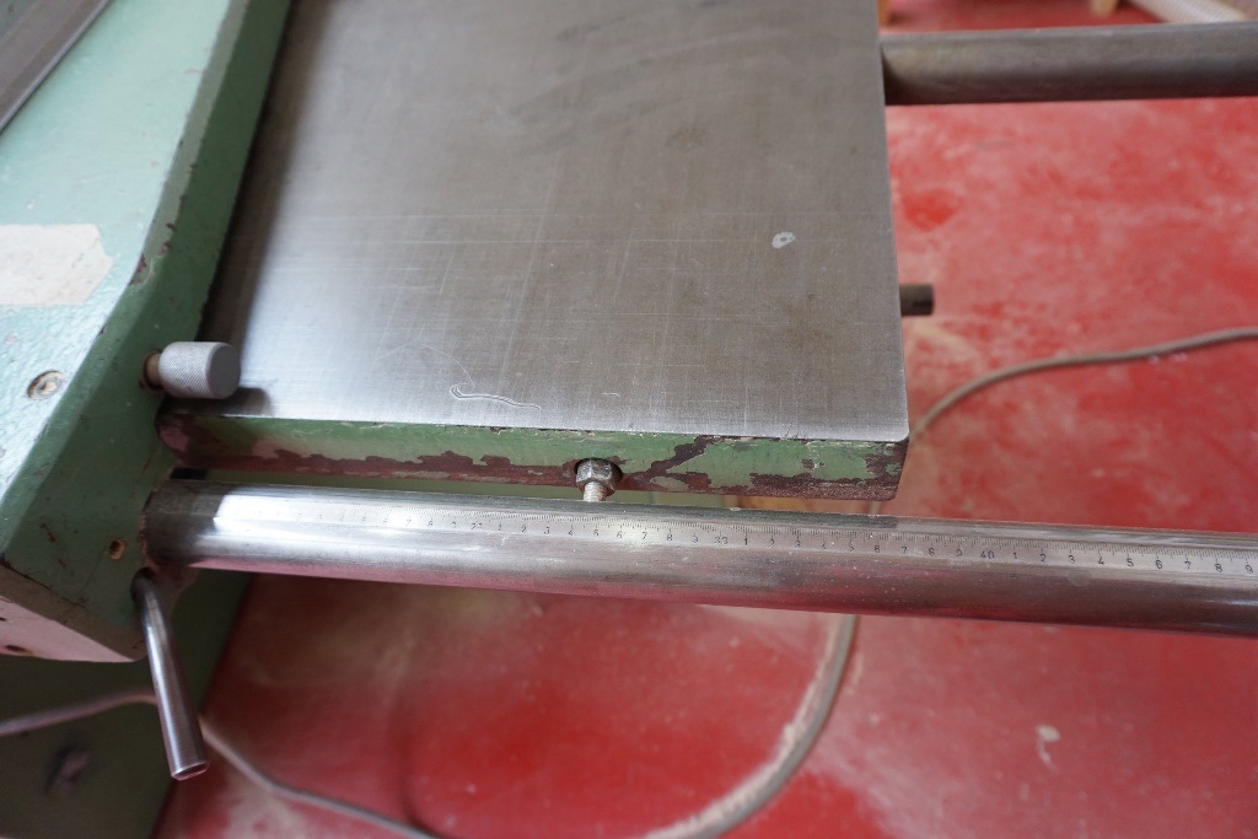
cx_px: 629
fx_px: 839
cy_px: 420
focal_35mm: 24
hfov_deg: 73.7
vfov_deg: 53.1
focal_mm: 16
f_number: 4
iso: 1000
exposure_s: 1/60
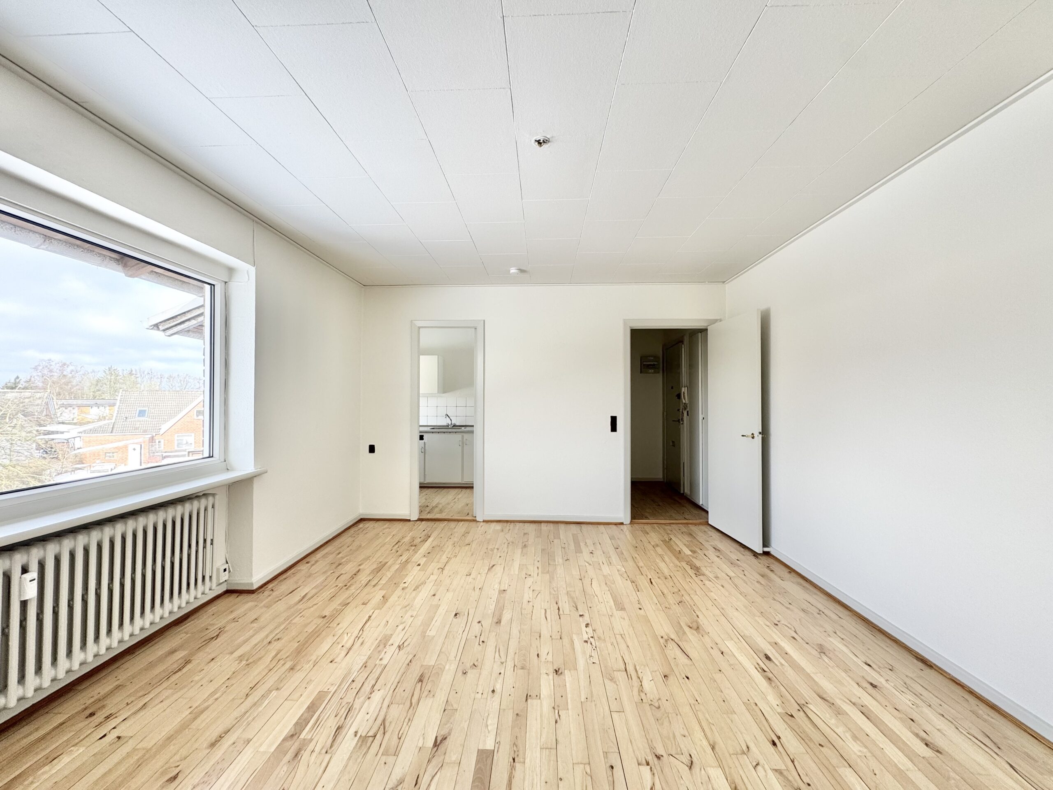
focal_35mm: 14
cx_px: 526
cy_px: 395
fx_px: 426
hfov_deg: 102.1
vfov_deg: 85.7
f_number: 2.2
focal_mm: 2.22
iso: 50
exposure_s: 1/99
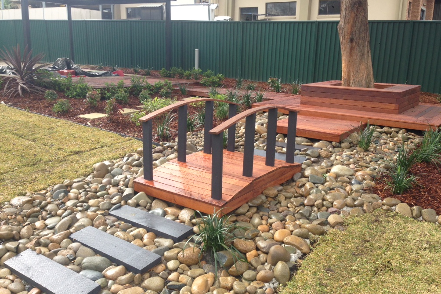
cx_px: 223
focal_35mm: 35
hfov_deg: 54.4
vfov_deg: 37.8
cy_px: 139
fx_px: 429
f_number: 2.4
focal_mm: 4.13
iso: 50
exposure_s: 1/313
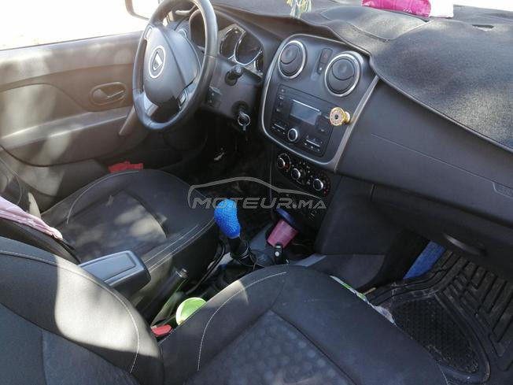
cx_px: 256
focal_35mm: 26
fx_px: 385
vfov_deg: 53.1
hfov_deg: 67.3
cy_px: 192
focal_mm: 3.96
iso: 80
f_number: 1.8
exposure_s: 1/50
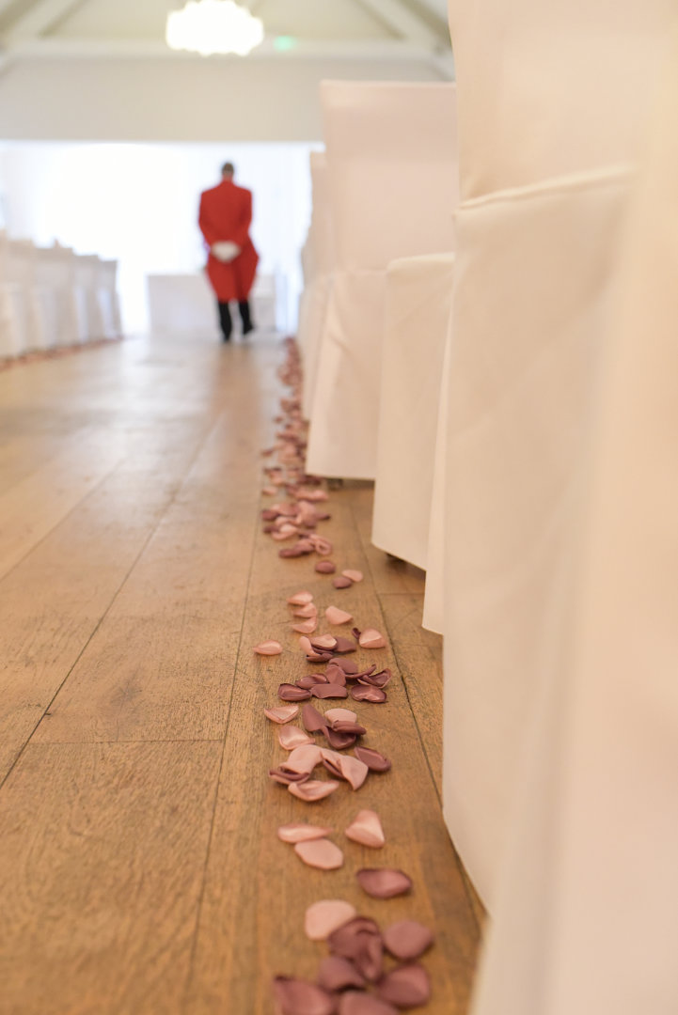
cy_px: 508
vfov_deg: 54.4
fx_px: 988
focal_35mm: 35
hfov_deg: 37.9
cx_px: 339
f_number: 3.2
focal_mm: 35
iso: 6400
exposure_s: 1/125
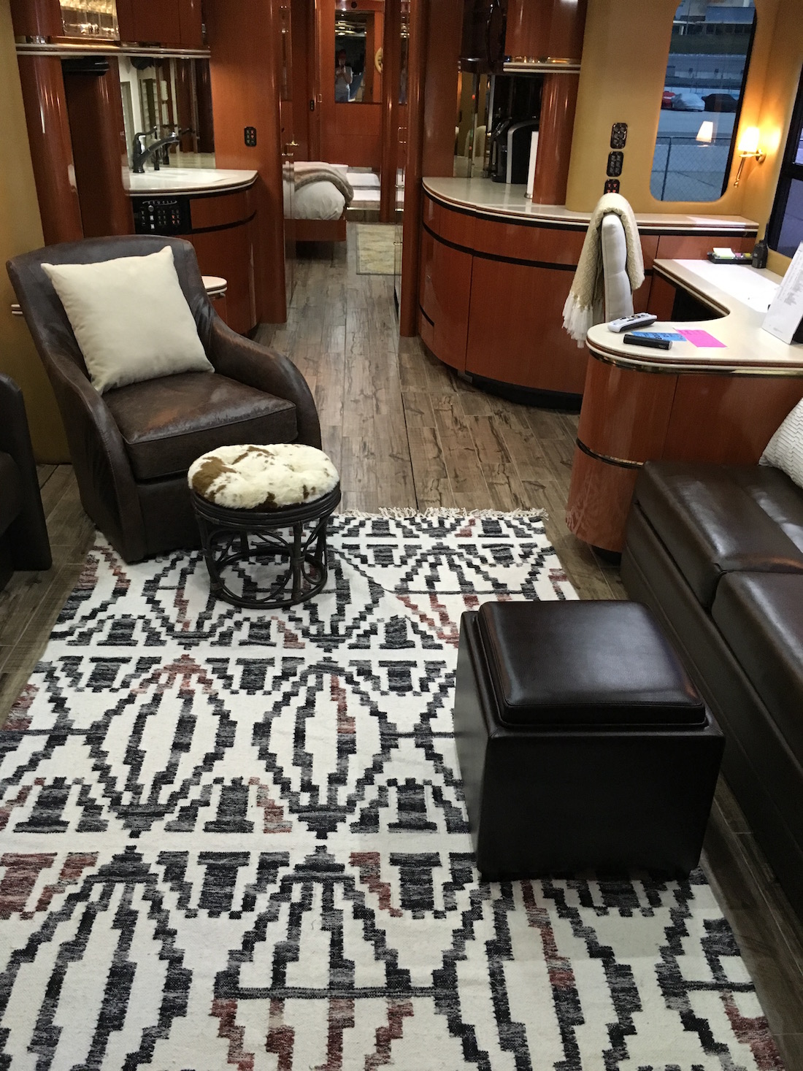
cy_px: 536
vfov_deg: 61.7
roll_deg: -0.8
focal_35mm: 29
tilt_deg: -26.9
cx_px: 402
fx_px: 897
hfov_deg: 48.2
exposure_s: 1/20
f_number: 2.2
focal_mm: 4.15
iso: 200
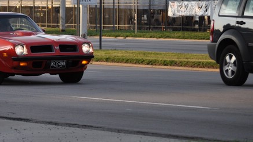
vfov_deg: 4.2
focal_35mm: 292
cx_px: 24
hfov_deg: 7.4
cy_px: 47
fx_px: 1959
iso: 400
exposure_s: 1/500
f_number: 5.6
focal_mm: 102
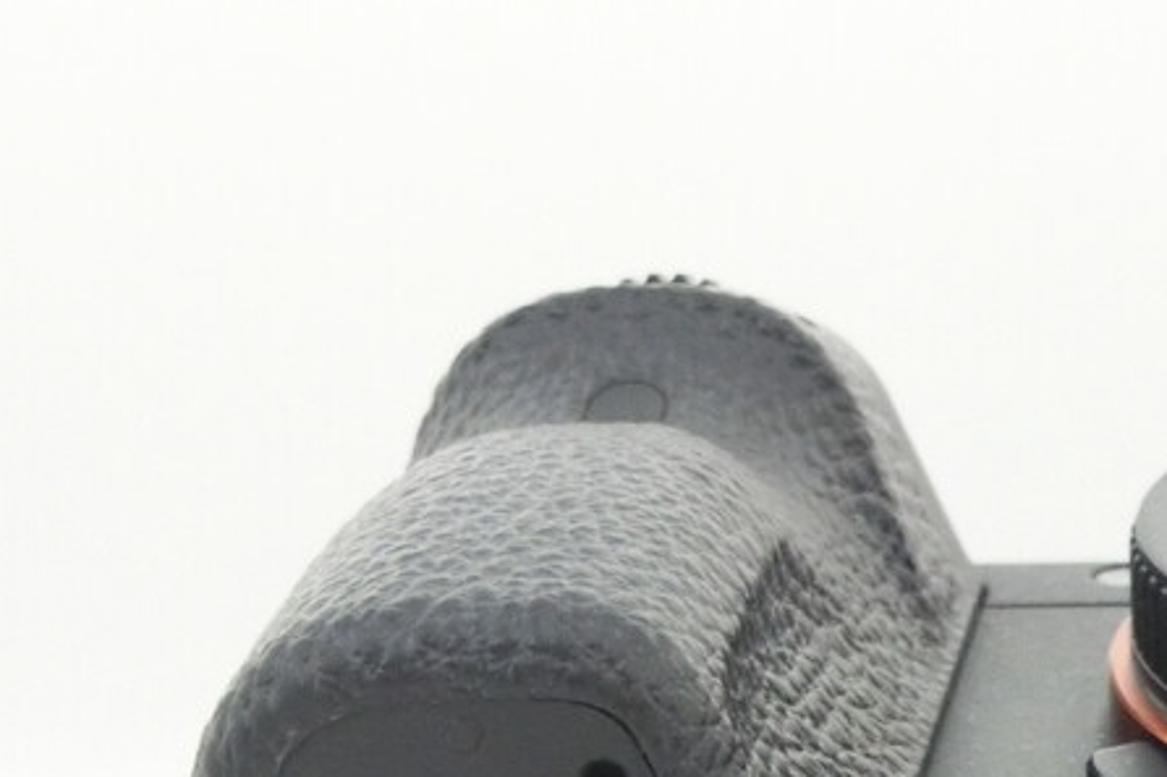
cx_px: 1452
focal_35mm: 168
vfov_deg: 8.1
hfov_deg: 11.9
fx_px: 5444
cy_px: 895
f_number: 9.9
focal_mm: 10.7
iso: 800
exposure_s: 1/20
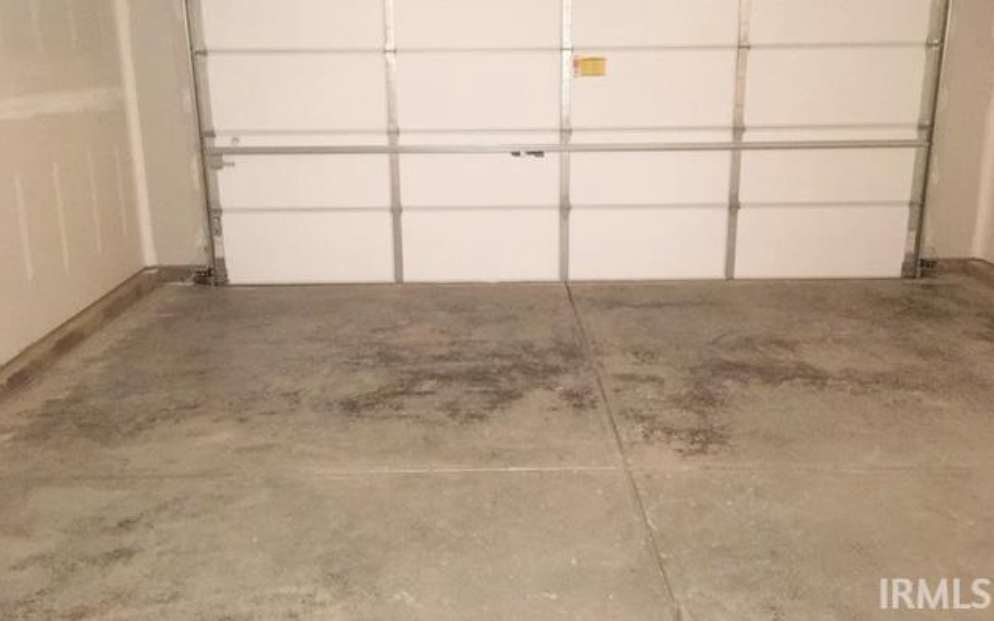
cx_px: 499
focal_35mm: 31
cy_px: 250
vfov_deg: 40.4
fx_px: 840
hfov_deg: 61.2
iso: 320
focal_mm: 4.15
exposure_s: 1/16
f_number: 2.2
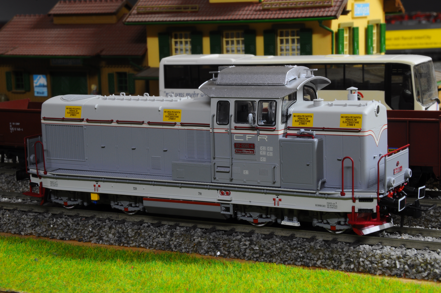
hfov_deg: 24.2
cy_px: 146
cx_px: 220
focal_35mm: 84
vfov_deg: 16.2
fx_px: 1028
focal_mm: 56
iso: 200
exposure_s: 3
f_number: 32
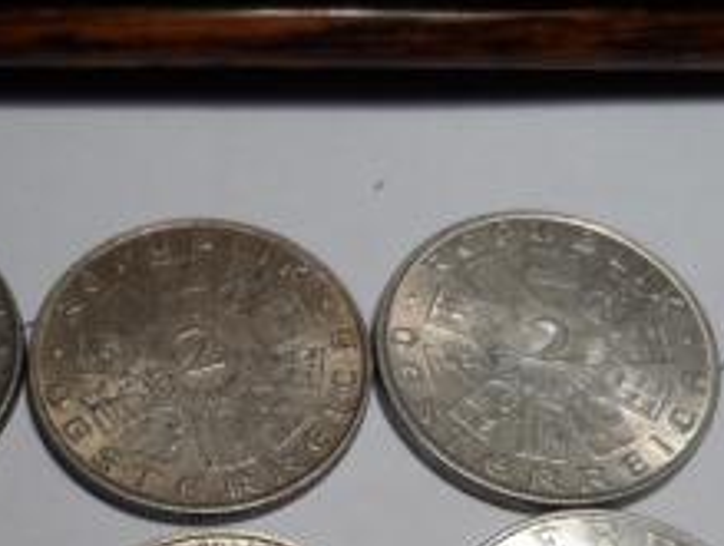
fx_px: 1027
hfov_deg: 37.8
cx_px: 172
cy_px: 529
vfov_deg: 28.2
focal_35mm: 49
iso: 80
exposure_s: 1/90
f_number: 3.2
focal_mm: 4
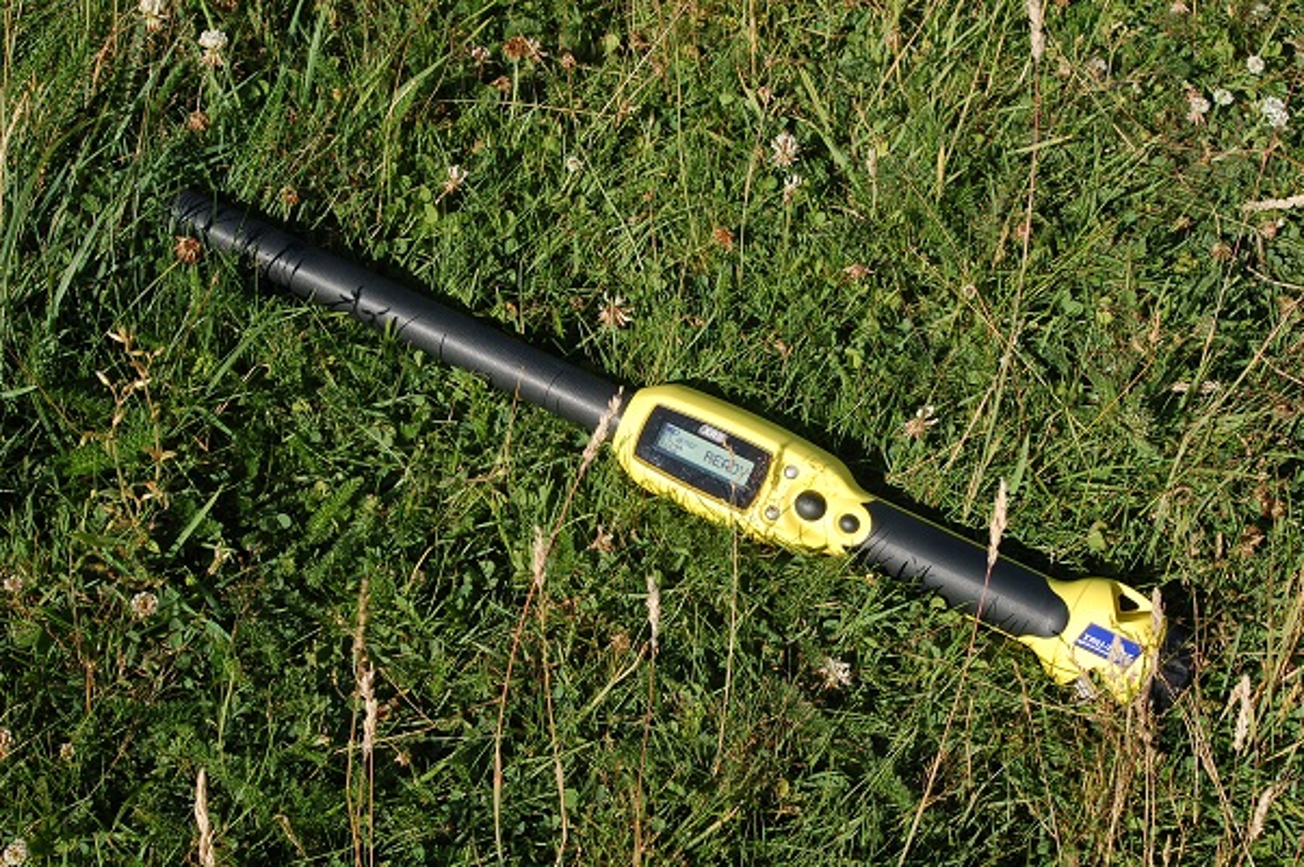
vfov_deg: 26.4
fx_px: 1845
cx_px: 652
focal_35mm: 51
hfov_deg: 38.9
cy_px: 434
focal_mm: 34
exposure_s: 1/320
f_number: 9
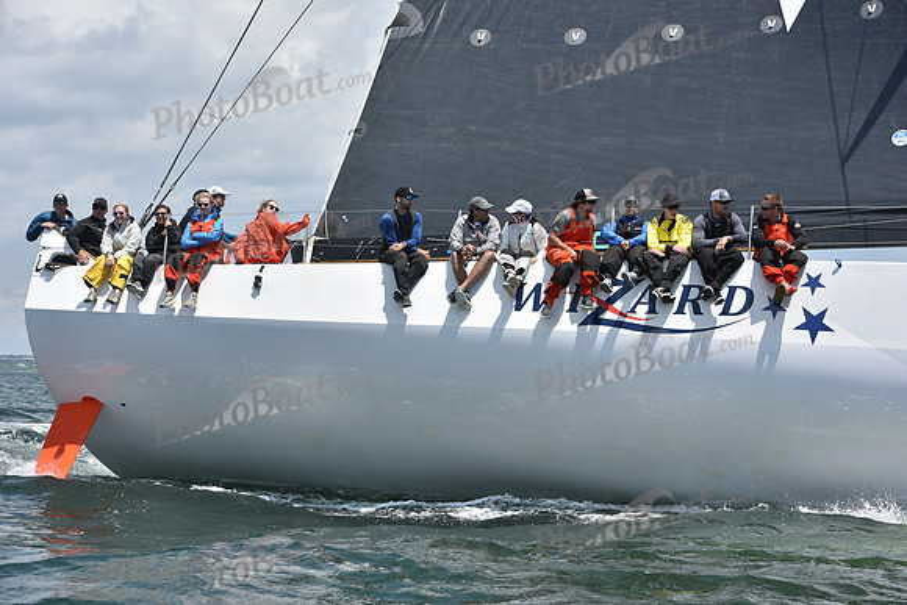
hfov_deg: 28.8
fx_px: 1764
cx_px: 454
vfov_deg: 19.5
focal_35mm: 70
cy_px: 302
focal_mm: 70
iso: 250
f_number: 7.1
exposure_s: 1/1250
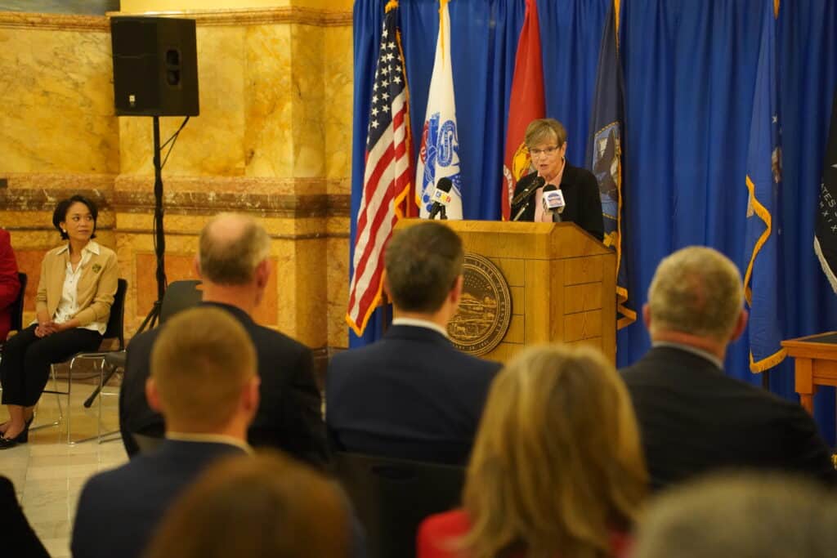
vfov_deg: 18.2
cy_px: 279
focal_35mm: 75
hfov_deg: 27.0
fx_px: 1744
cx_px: 418
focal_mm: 75
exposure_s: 1/125
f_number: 2.8
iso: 12800
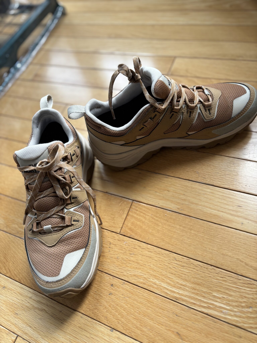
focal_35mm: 26
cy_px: 172
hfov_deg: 53.1
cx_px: 128
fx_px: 257
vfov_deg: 67.3
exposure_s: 1/121
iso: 64
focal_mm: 5.96
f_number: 1.6
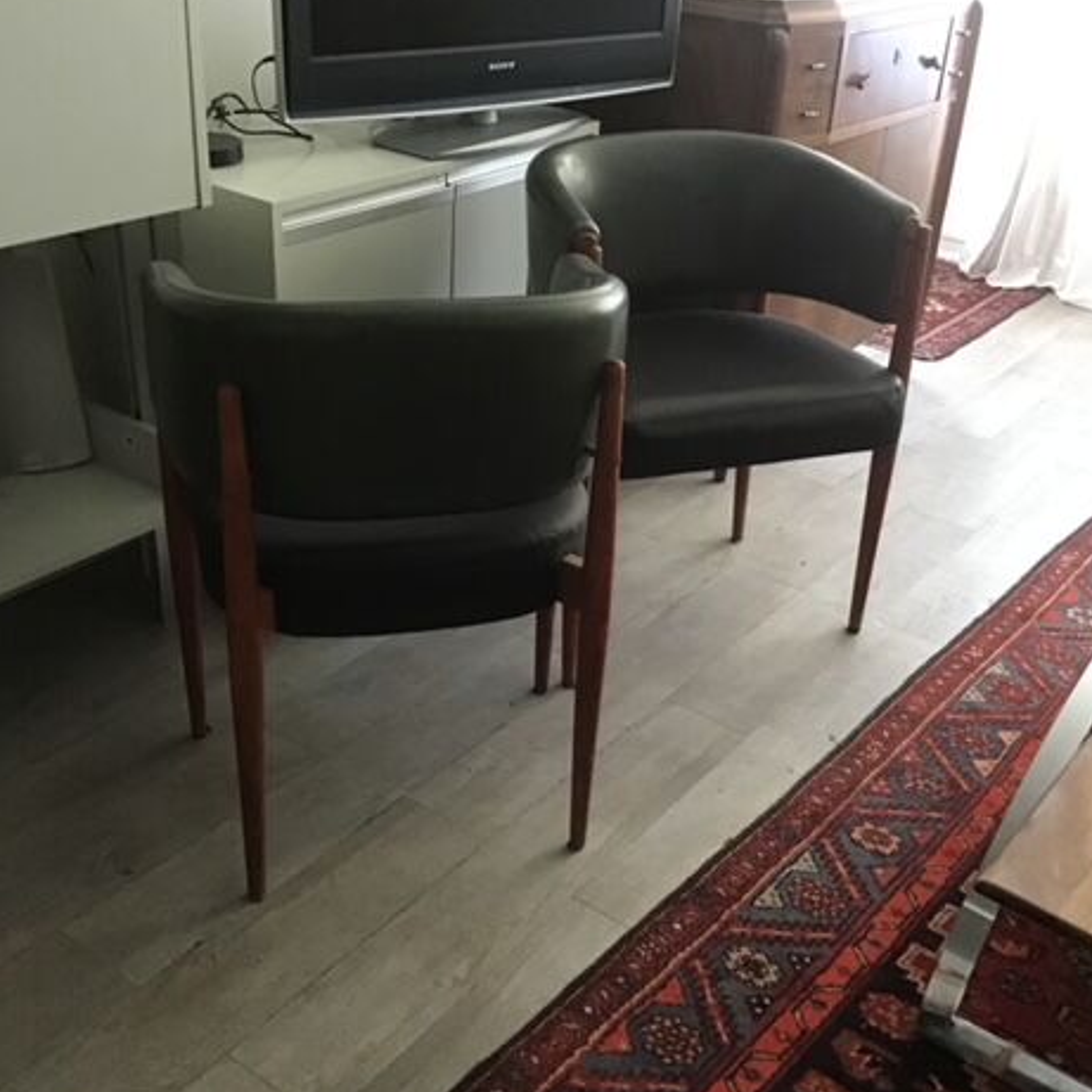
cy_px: 552
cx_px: 547
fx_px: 1356
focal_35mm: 38
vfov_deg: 43.9
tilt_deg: -28.5
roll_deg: -2.7
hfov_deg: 43.9
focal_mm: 3.3
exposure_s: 1/20
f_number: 2.4
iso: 200
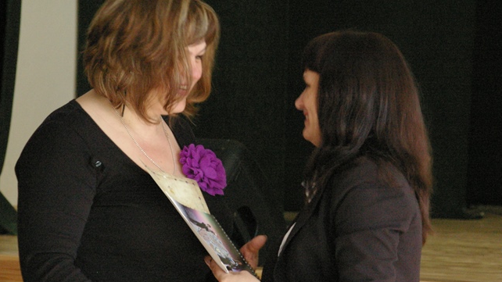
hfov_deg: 8.5
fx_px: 3363
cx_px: 220
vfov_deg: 4.8
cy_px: 190
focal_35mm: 253
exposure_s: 1/60
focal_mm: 125
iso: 3200
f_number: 8
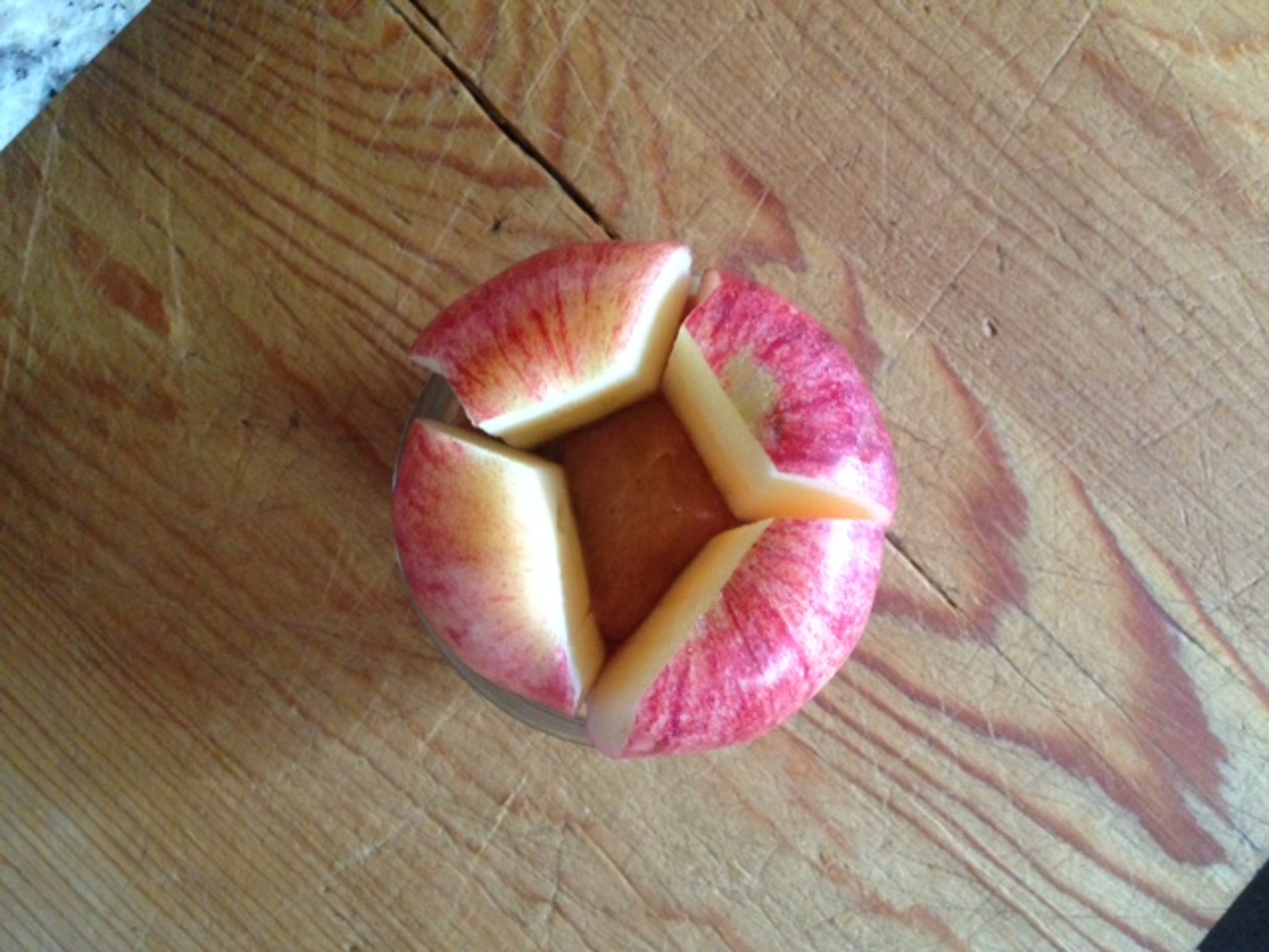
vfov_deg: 42.9
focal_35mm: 33
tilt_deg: -85.3
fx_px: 1210
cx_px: 634
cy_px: 476
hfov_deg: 55.4
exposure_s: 1/20
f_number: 2.4
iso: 320
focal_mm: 4.12
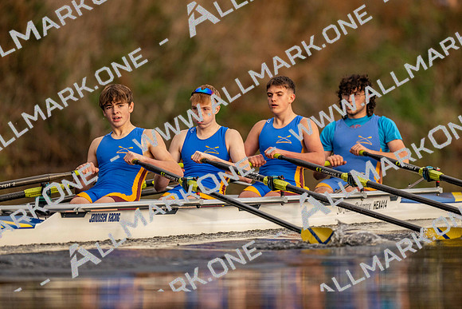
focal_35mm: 600
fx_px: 7701
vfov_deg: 2.3
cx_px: 231
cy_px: 154
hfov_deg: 3.4
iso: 1400
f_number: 4
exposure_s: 1/2500
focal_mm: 600
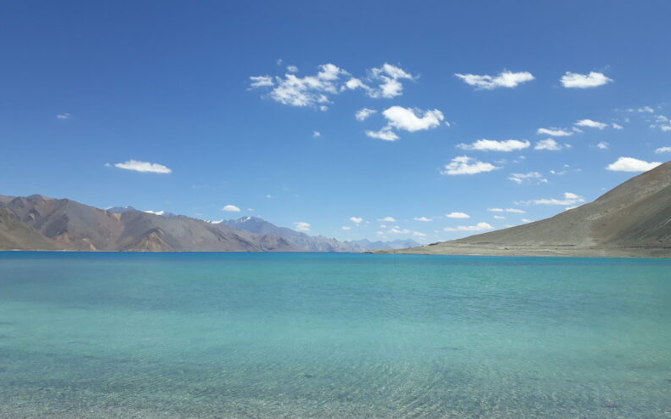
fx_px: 530
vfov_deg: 43.0
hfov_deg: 64.7
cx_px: 332
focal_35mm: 29
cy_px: 184
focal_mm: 3.6
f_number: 1.9
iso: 40
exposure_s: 1/1957
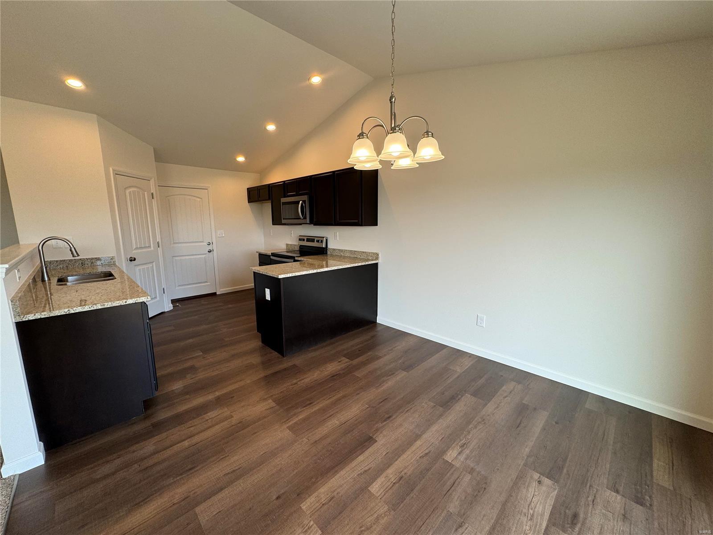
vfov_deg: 85.7
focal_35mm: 14
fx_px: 288
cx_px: 356
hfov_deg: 102.1
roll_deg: -0.6
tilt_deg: -9.1
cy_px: 268
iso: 64
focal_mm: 2.22
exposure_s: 1/120
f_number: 2.2
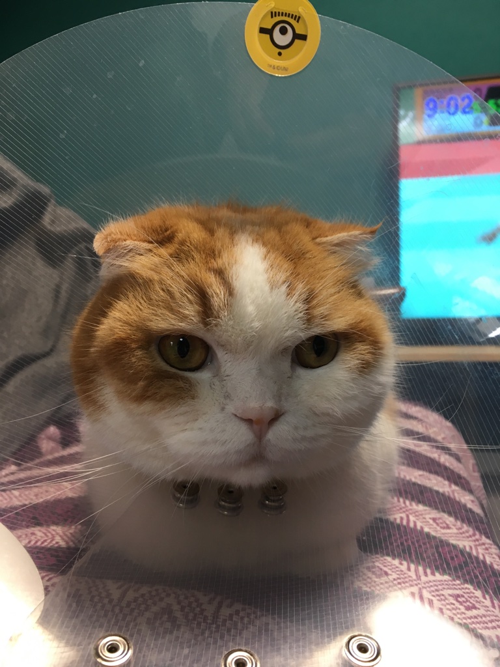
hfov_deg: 48.2
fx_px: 559
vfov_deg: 61.7
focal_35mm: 29
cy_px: 334
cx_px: 250
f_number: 2.2
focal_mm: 4.15
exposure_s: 1/30
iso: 64
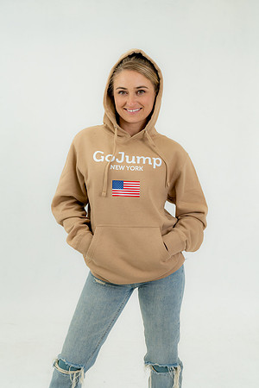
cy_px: 194
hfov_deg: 26.5
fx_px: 550
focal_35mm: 51
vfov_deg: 38.9
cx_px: 130
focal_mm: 51
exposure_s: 1/160
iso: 800
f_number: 8
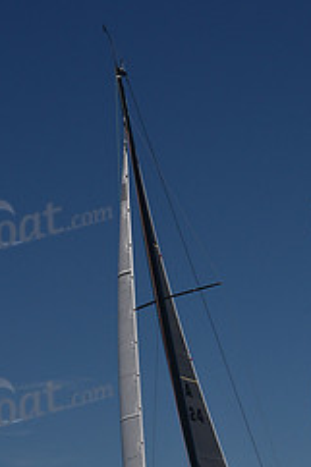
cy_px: 492
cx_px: 213
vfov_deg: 12.1
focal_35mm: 168
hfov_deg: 8.2
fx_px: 2180
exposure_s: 1/800
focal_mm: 70
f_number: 6.3
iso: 250
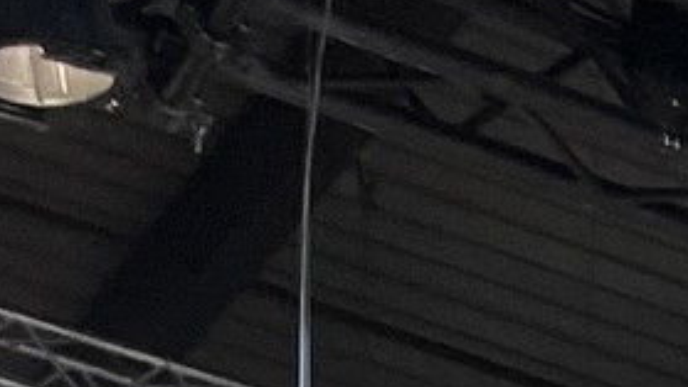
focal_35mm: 260
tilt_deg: -3.5
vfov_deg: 3.4
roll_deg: -0.4
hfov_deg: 7.2
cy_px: 3103
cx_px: 2160
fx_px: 4744
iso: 40
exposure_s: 1/98
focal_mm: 5.7
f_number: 1.5
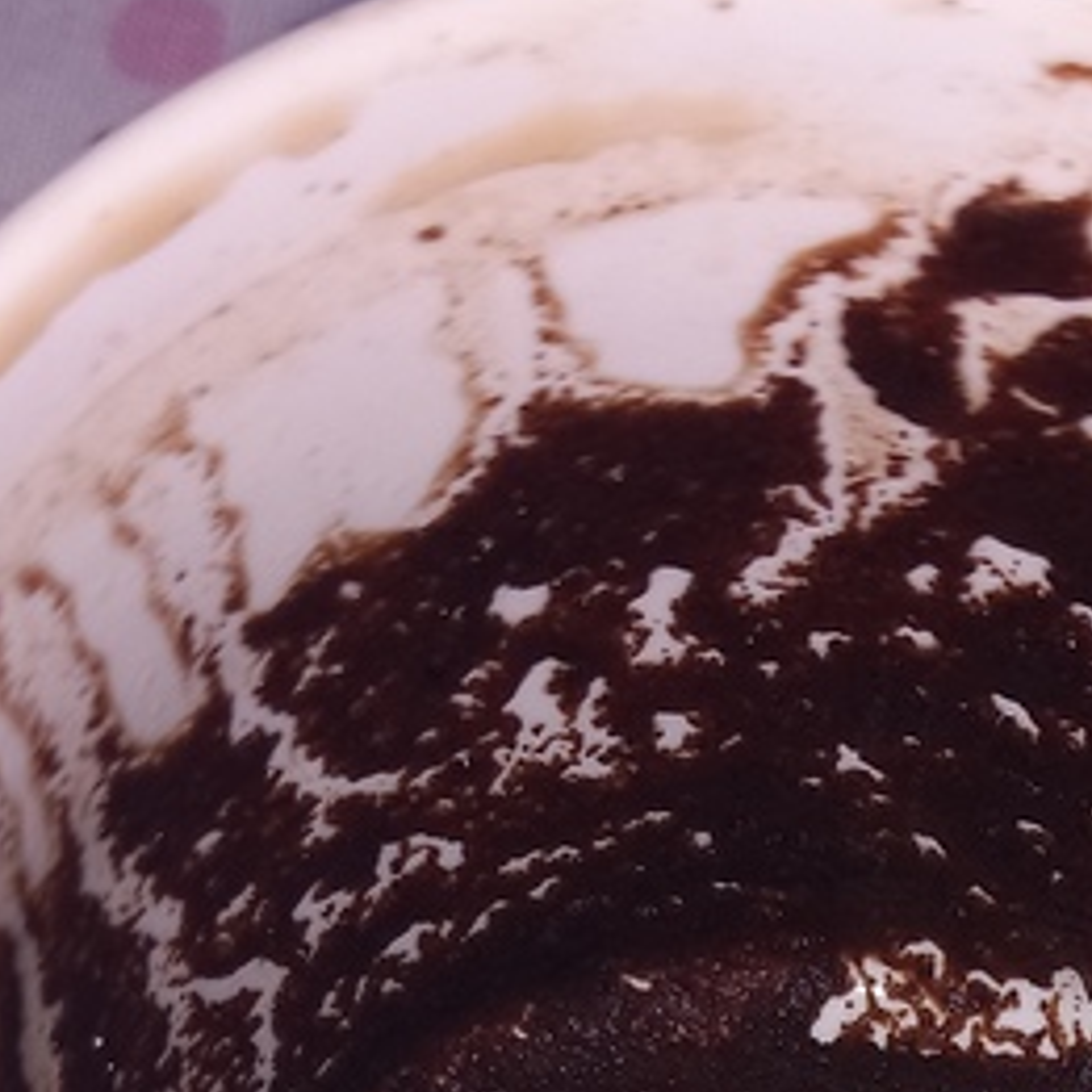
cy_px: 1477
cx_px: 904
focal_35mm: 84
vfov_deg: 18.9
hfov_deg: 20.4
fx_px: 2998
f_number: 1.8
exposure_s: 1/100
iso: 25
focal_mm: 4
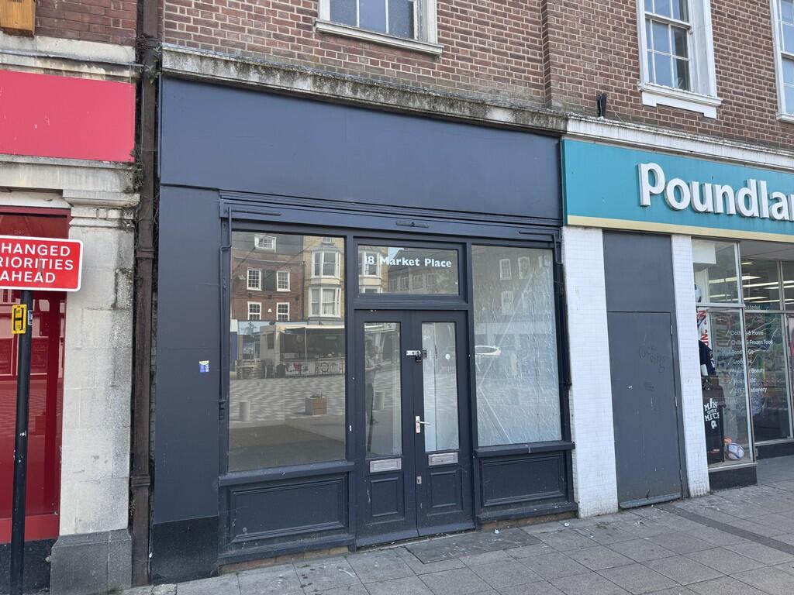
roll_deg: +2.0
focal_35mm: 24
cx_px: 397
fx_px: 550
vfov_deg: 56.8
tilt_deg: +4.7
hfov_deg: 71.6
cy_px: 298
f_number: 1.78
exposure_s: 1/474
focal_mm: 6.76
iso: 80
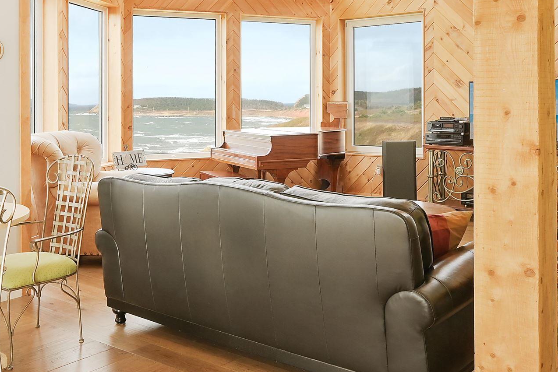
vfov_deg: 32.6
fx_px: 636
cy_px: 214
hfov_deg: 47.3
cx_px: 239
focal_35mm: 41
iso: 400
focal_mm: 17
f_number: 8
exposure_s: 1/20
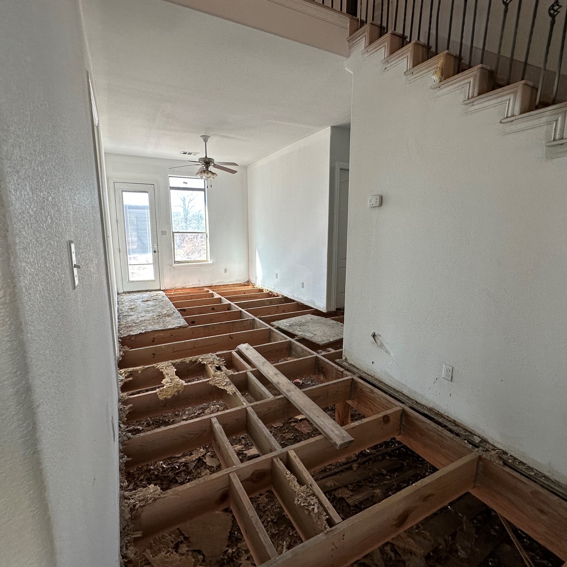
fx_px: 315
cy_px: 285
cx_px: 280
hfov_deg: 84.0
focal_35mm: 17
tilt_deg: -9.6
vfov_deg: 84.0
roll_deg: +0.1
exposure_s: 1/99
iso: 100
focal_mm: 2.22
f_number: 2.2
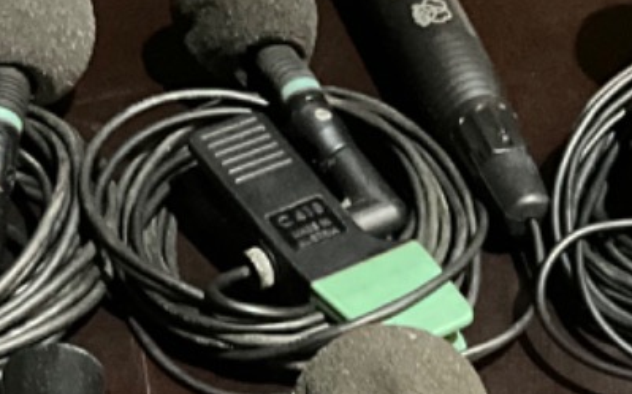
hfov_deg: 18.5
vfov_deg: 11.3
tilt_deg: -53.5
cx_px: 543
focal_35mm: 111
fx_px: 1911
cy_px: 612
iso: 500
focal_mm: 3
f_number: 1.8
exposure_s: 1/20
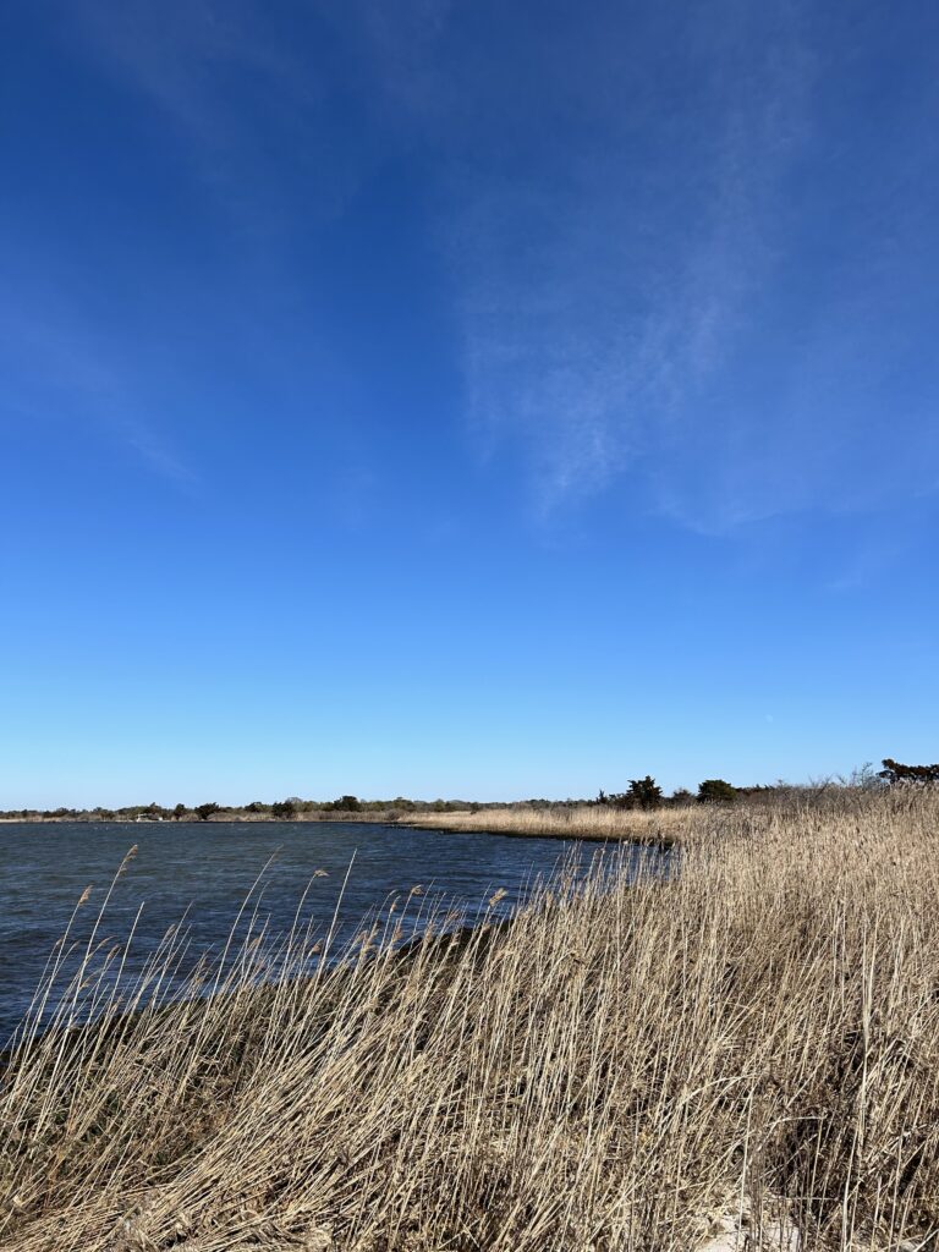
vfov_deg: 67.3
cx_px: 470
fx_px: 940
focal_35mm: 26
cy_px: 626
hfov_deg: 53.1
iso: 50
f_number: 1.5
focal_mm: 5.7
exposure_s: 1/5587
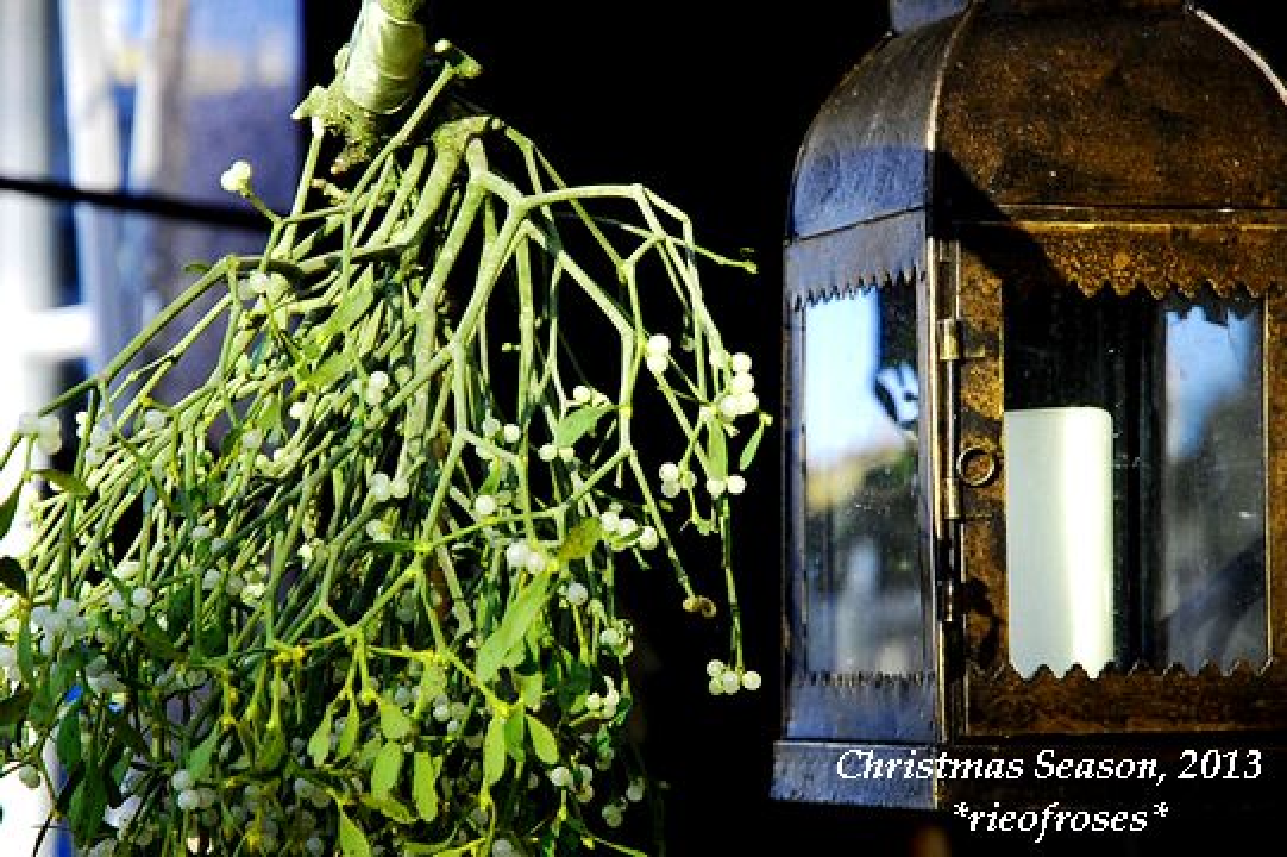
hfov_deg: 16.1
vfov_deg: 10.7
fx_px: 4555
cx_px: 644
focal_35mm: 128
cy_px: 428
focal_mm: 85
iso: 400
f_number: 5.6
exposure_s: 1/160
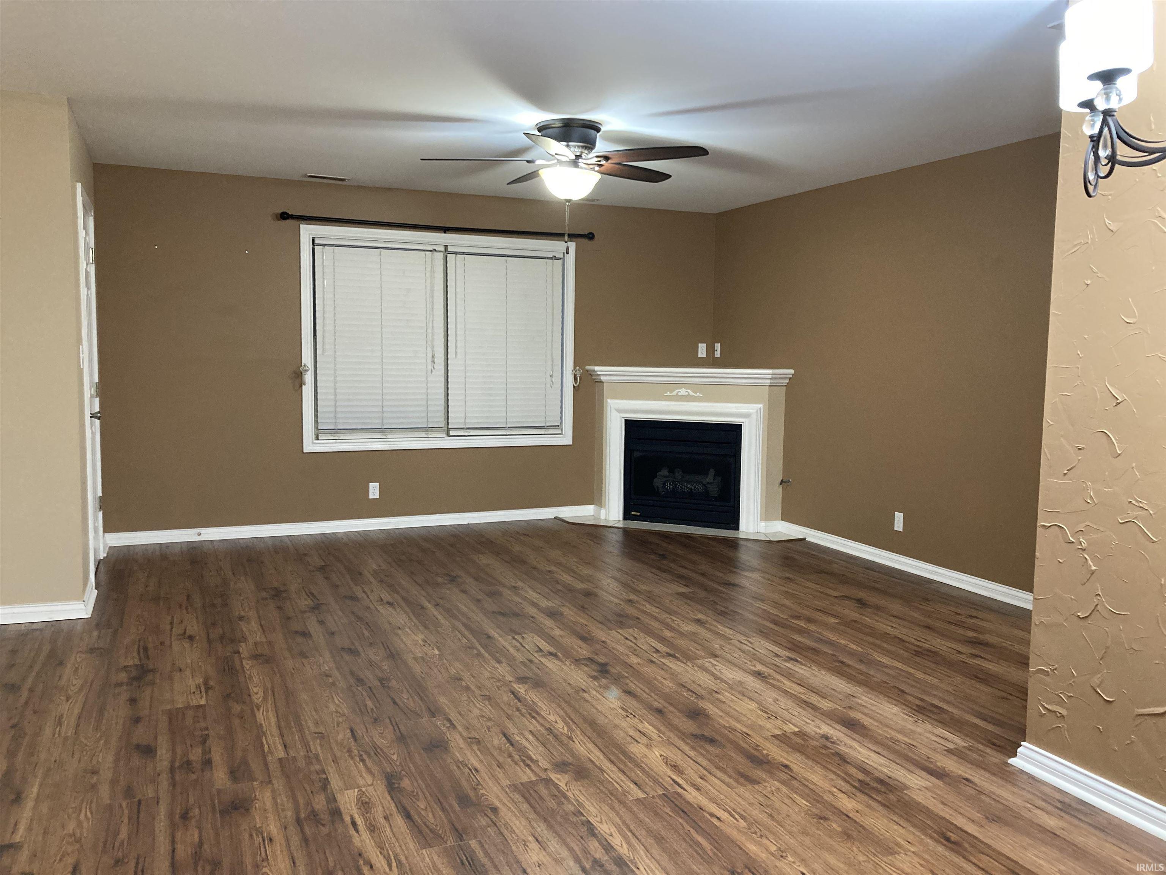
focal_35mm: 28
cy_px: 438
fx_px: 943
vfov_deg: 49.7
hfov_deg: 63.4
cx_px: 583
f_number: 1.8
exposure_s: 1/60
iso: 250
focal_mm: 3.99
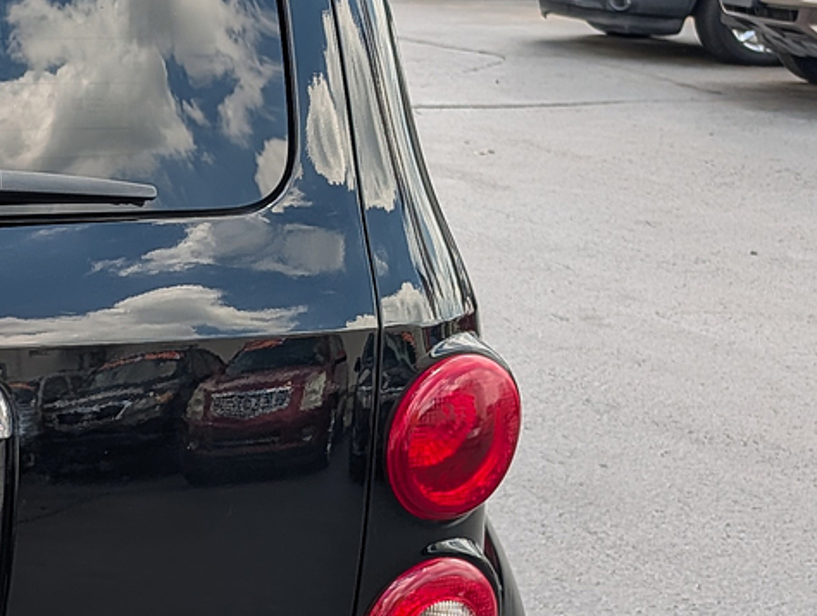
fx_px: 1915
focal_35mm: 81
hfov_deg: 19.8
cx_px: -508
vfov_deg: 18.1
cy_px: 510
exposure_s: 1/4926
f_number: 1.68
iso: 25
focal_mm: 6.9
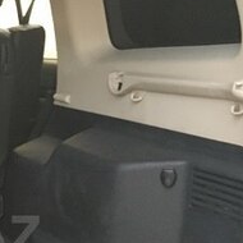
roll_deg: +1.7
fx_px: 707
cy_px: 235
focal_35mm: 89
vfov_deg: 19.0
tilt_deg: -19.8
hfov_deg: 18.0
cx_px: -91
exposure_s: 1/33
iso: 160
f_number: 2.2
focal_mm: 4.15
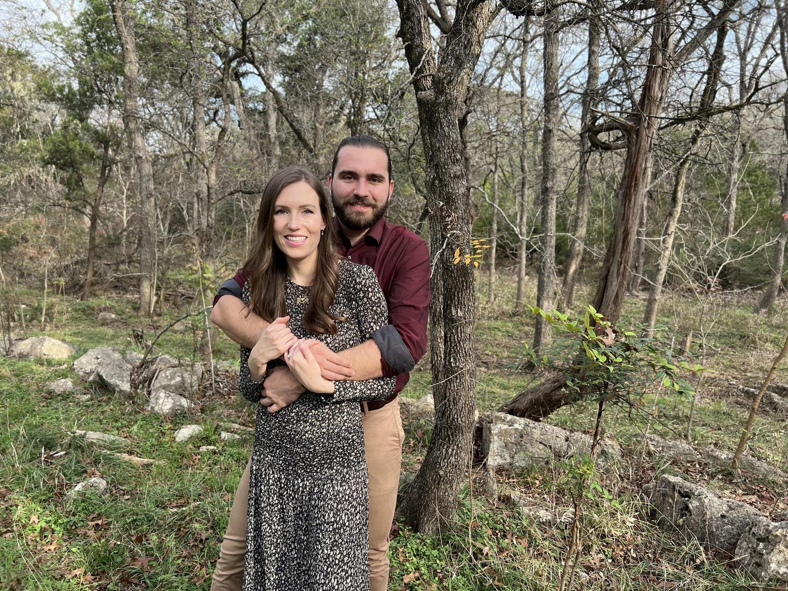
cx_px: 394
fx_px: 592
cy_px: 296
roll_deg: -0.7
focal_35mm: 26
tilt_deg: -8.2
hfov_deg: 67.3
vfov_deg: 53.1
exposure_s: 1/567
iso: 50
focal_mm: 5.7
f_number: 1.5
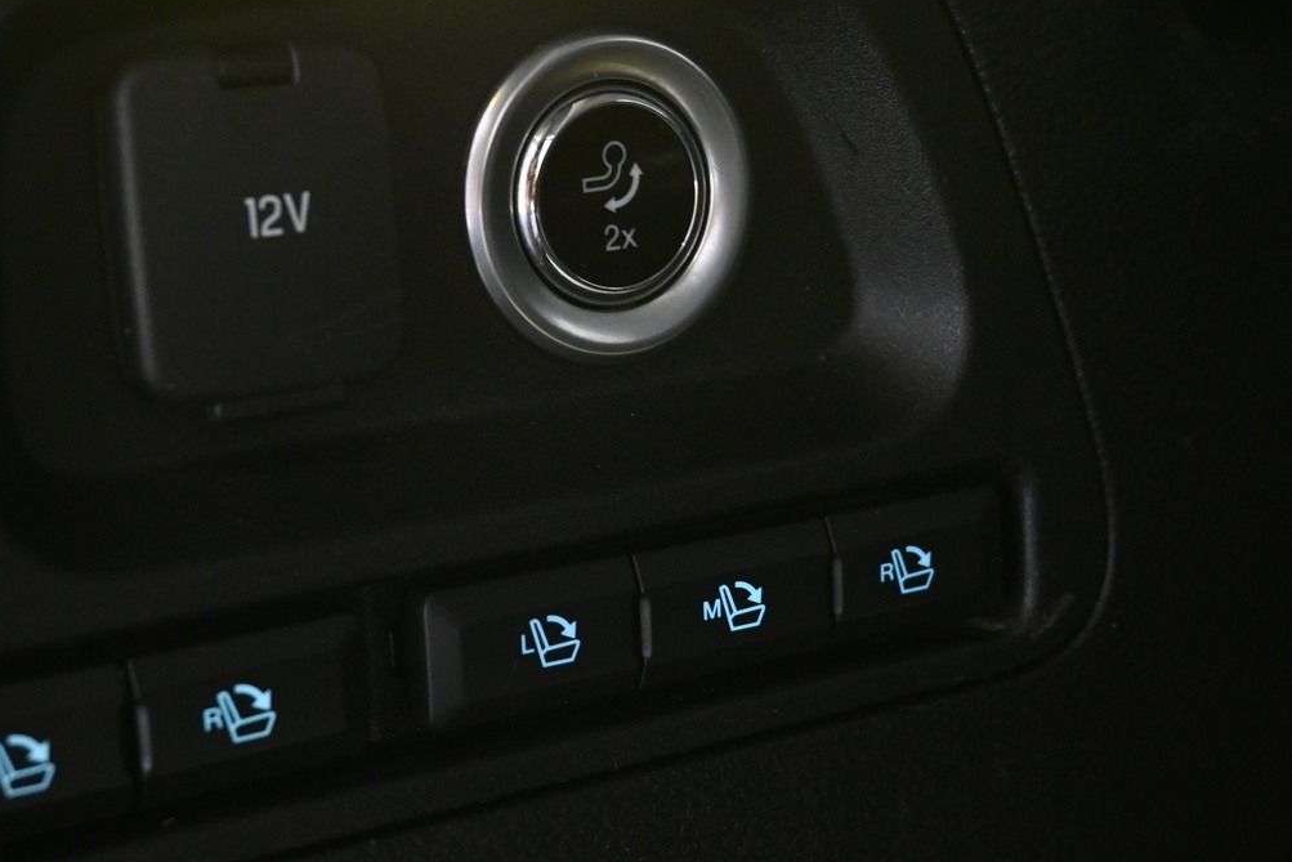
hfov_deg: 31.8
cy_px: 393
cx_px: 500
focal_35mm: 63
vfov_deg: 21.6
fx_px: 2261
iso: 1600
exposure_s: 1/10
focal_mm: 26
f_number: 4.5
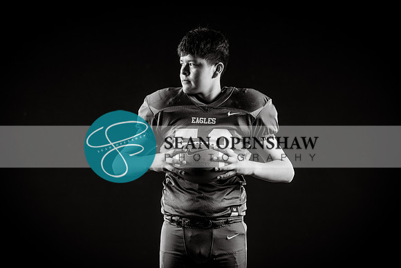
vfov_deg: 14.0
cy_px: 134
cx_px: 200
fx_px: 1092
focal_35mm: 98
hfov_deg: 20.8
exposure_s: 1/160
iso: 200
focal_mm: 98
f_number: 4
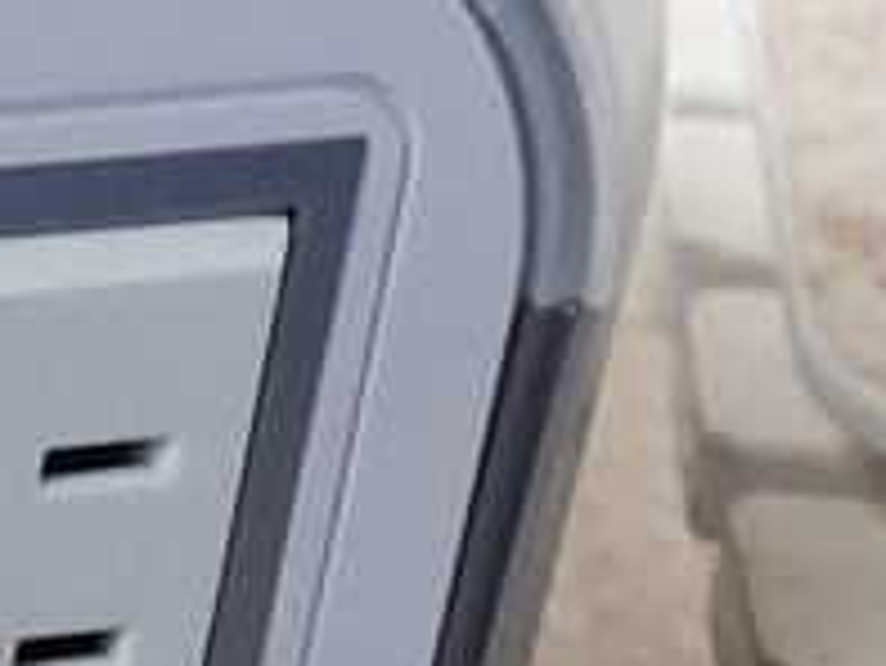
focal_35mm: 183
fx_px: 4687
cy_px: 621
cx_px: -1547
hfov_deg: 9.2
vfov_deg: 8.1
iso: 160
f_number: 2.3
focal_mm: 5.5
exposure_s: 1/125
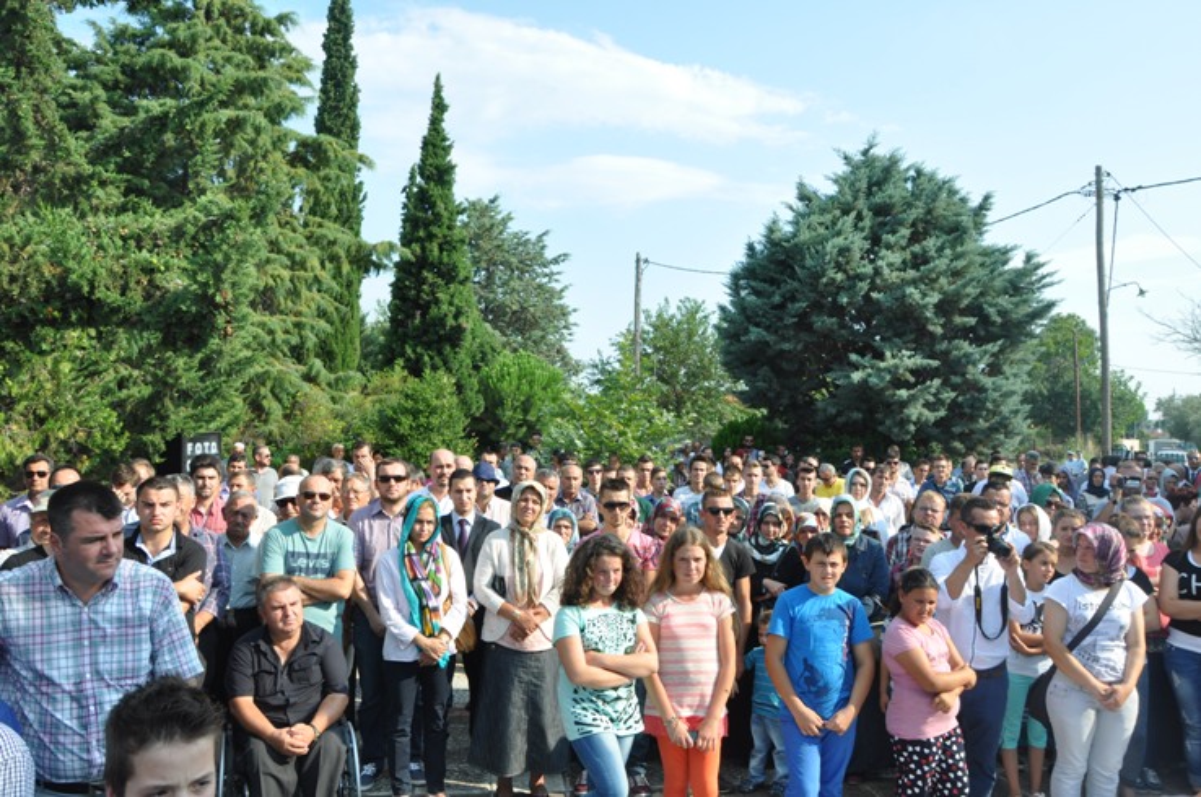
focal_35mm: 27
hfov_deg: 67.5
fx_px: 900
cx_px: 600
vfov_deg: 47.8
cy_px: 398
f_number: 11
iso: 200
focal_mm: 18
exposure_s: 1/125
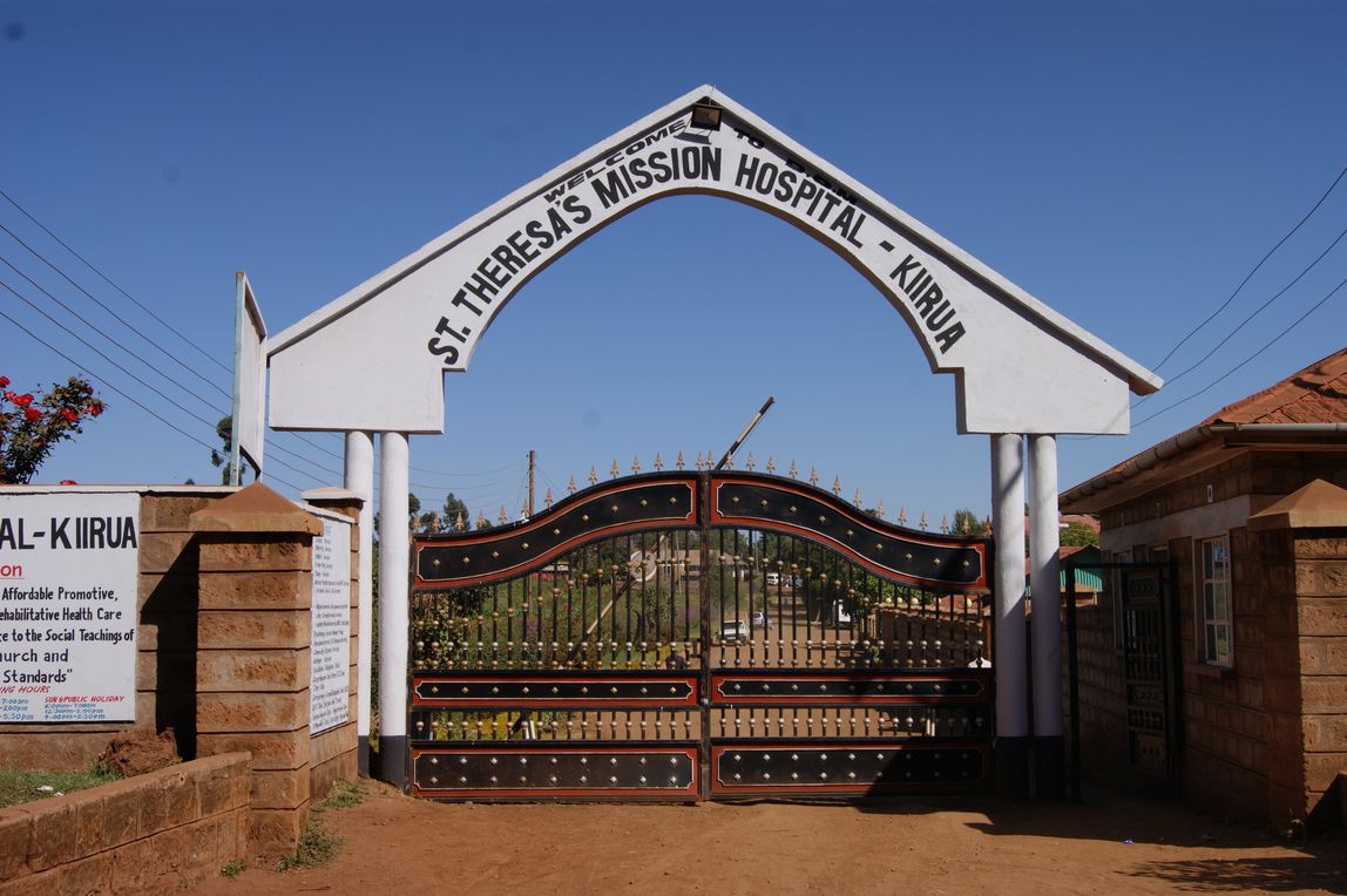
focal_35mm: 39
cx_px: 674
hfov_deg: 49.6
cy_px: 448
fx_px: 1458
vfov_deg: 34.2
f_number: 11
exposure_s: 1/250
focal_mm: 26
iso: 100
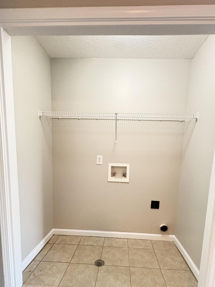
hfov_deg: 71.6
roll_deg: -2.1
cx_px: 113
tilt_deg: -7.2
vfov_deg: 86.5
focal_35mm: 18
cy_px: 174
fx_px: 149
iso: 800
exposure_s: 1/60
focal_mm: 2.22
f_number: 2.2
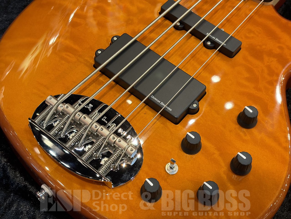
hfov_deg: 36.8
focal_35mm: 52
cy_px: 110
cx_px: 146
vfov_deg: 28.0
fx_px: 437
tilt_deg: -55.1
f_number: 1.6
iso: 125
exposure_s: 1/40
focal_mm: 5.96
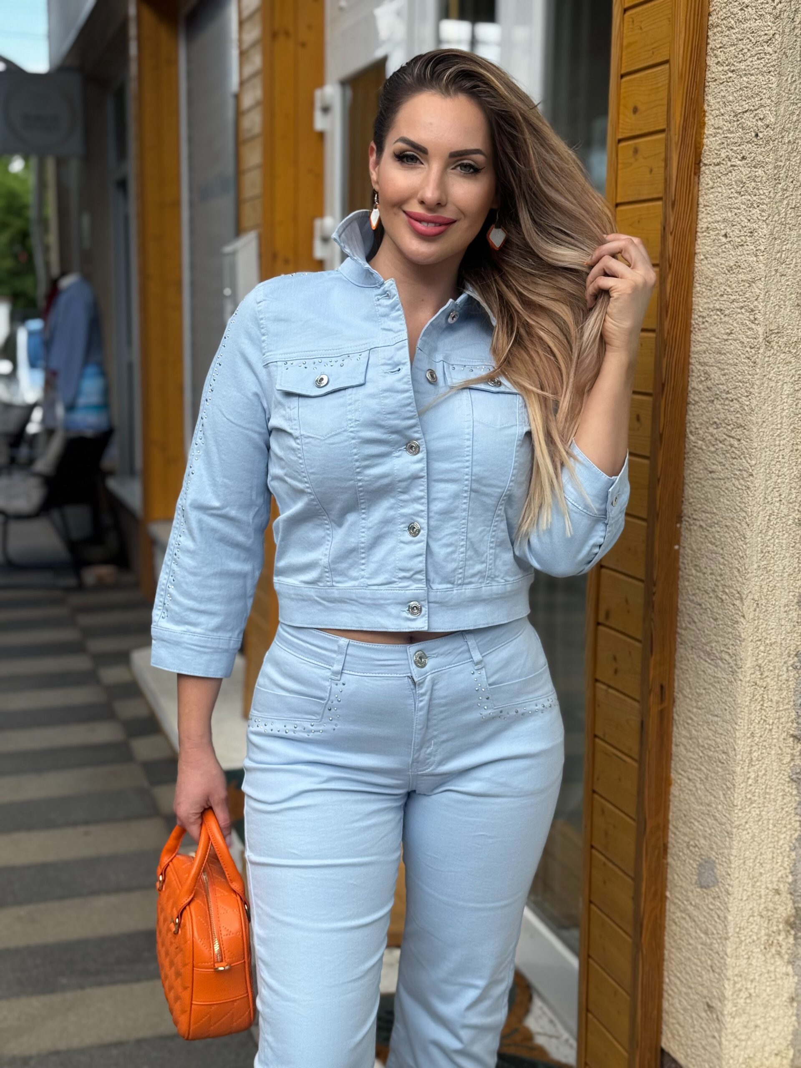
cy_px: 534
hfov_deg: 30.3
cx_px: 400
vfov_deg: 39.7
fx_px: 1481
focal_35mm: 48
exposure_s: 1/1215
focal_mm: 6.76
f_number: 1.78
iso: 64
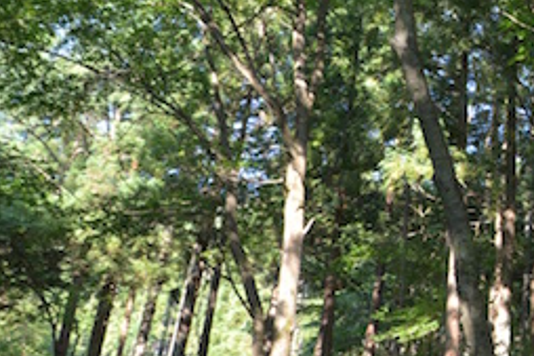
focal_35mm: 63
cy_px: -28
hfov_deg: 25.9
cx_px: 742
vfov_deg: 20.6
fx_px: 934
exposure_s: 1/30
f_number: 7.1
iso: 160
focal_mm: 16
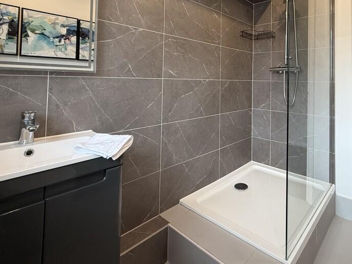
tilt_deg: +2.0
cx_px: 221
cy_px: 73
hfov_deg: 77.5
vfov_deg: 60.7
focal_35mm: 21
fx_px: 214
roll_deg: -1.3
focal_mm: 2.22
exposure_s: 1/100
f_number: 2.2
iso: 250
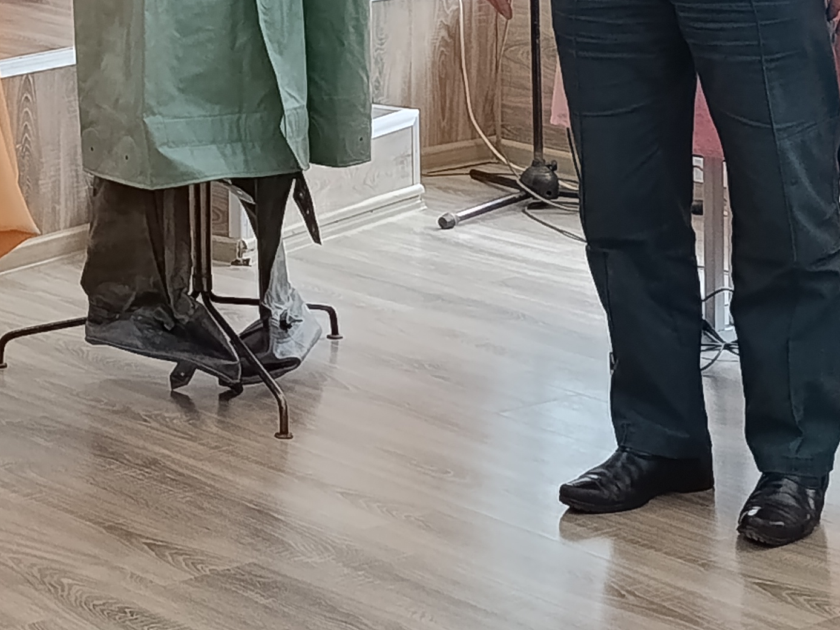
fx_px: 2863
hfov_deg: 16.1
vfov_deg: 12.2
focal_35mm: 118
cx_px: -154
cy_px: -206
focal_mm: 4.94
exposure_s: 1/101
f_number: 1.5
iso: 579
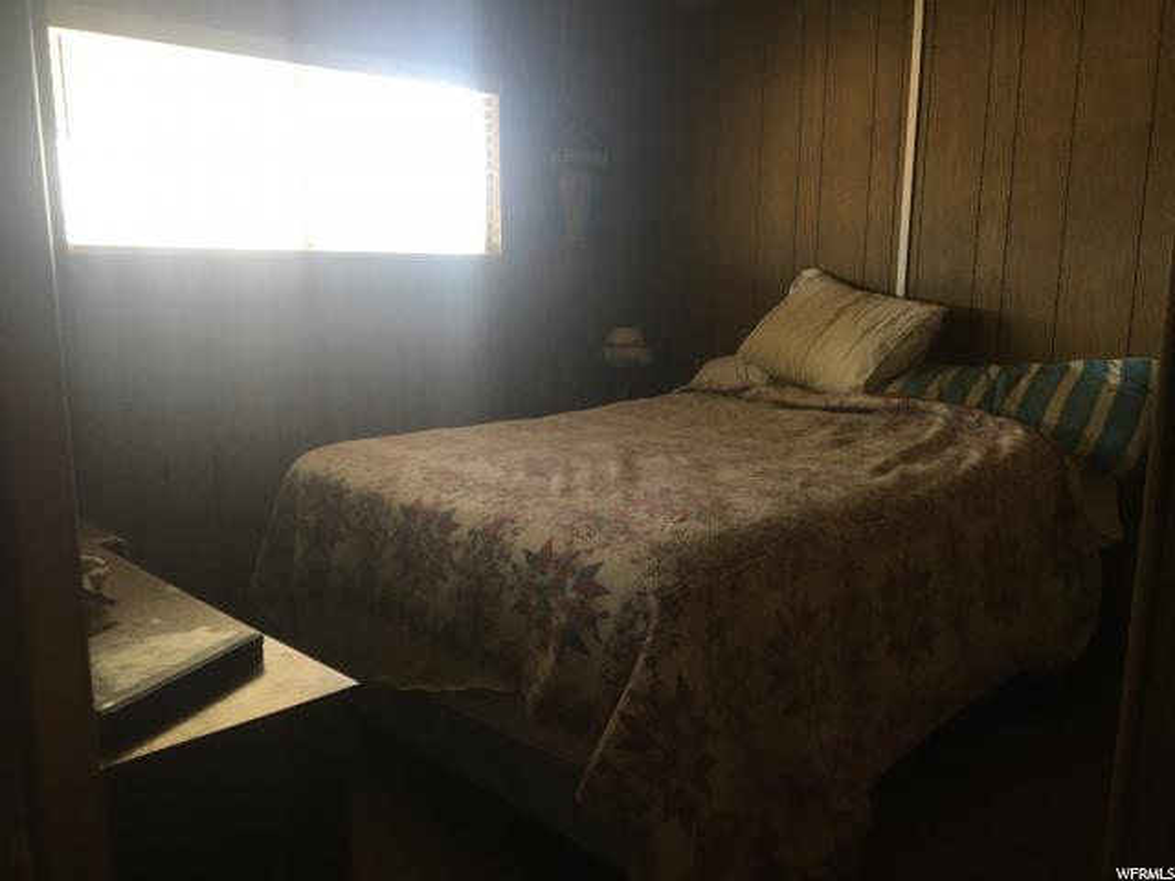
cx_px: 588
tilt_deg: -10.8
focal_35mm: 29
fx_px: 984
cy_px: 440
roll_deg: -0.6
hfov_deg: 61.7
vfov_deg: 48.2
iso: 80
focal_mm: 4.15
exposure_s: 1/30
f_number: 2.2
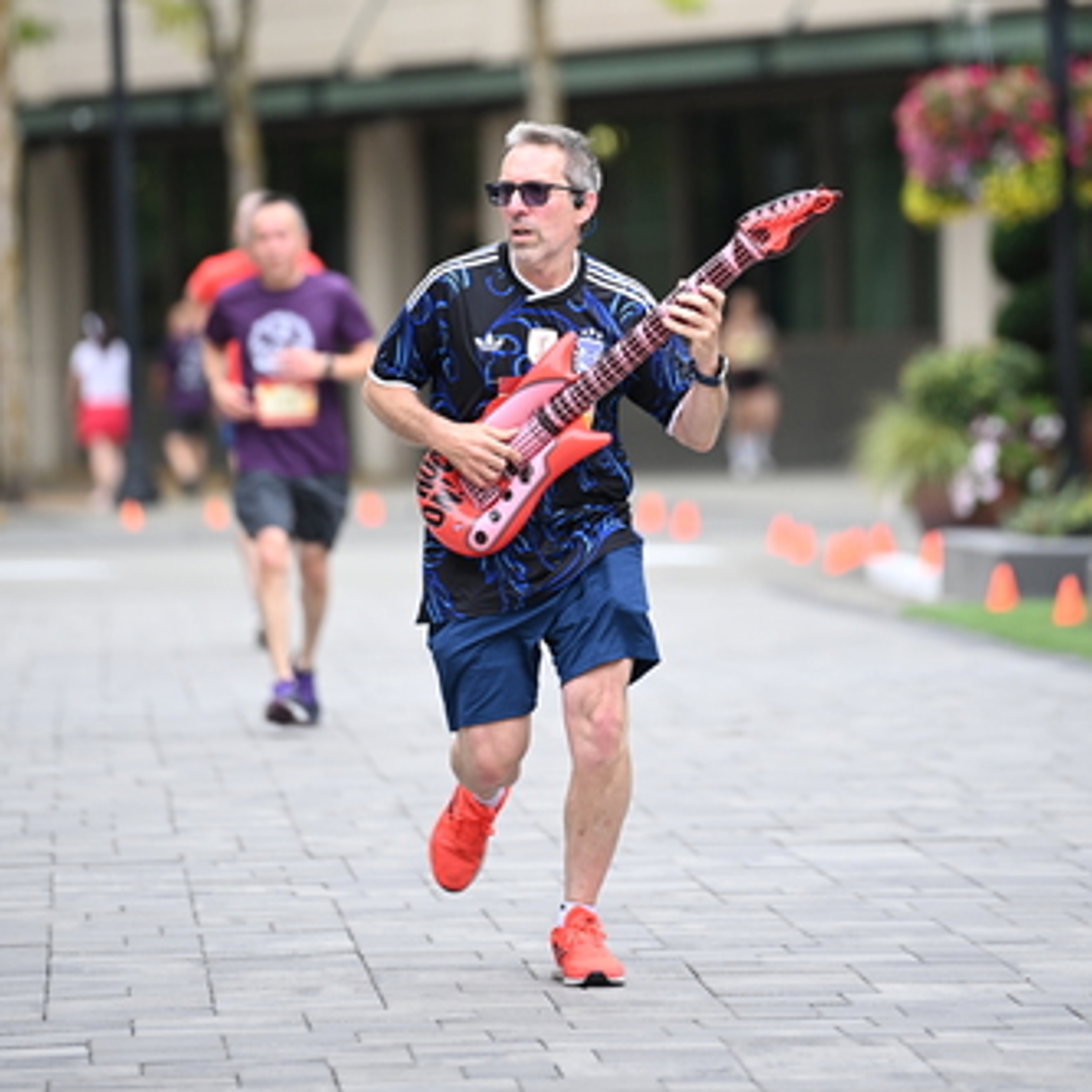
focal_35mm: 281
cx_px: 562
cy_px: 262
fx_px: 10029
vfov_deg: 6.2
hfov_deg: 6.2
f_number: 2.8
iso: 640
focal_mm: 200
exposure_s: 1/1600
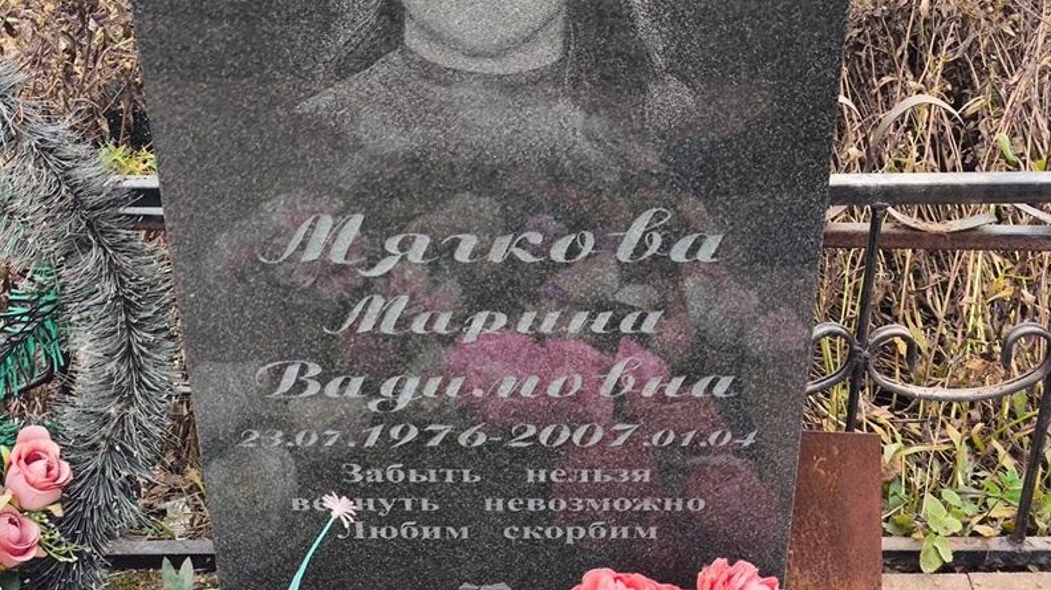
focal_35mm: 55
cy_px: 322
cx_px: 526
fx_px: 1532
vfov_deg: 21.8
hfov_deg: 37.9
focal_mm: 4.71
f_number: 1.7
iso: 64
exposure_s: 1/120
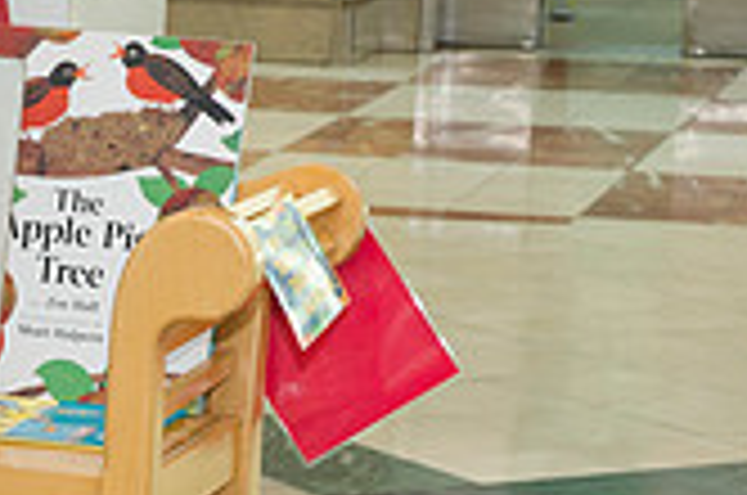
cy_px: 472
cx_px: -338
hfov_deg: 9.9
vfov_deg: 6.7
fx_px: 4204
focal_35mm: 203
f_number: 5.6
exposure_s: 1/250
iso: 1250
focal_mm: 58
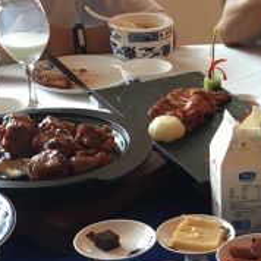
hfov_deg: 16.6
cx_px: 295
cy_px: 350
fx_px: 862
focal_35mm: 101
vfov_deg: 16.2
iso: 32
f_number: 2.2
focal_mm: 4.15
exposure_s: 1/17
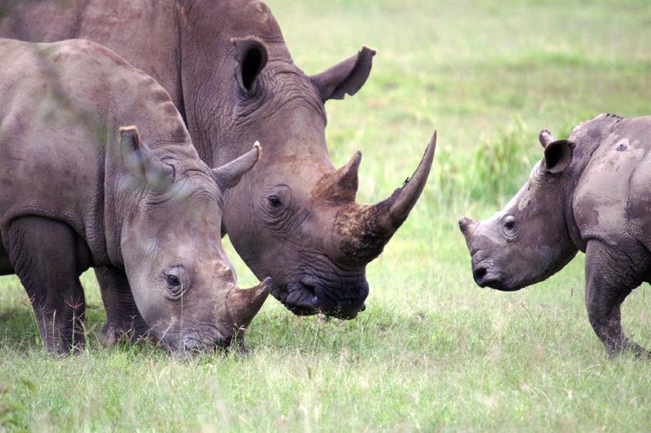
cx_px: 326
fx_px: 13551
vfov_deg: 1.8
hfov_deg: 2.8
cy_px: 216
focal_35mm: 750
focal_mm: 500
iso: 800
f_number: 6.3
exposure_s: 1/320
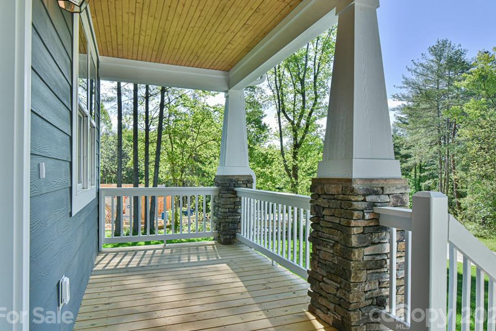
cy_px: 165
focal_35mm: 22
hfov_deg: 78.6
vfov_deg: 57.2
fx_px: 303
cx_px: 252
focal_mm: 21
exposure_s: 1/800
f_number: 14
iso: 1600
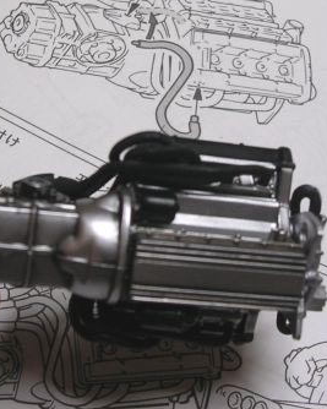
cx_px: 164
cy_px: 165
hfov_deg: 21.5
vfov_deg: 26.7
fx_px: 859
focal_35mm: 71
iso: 100
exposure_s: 1/18.7
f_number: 2.8
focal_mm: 5.8
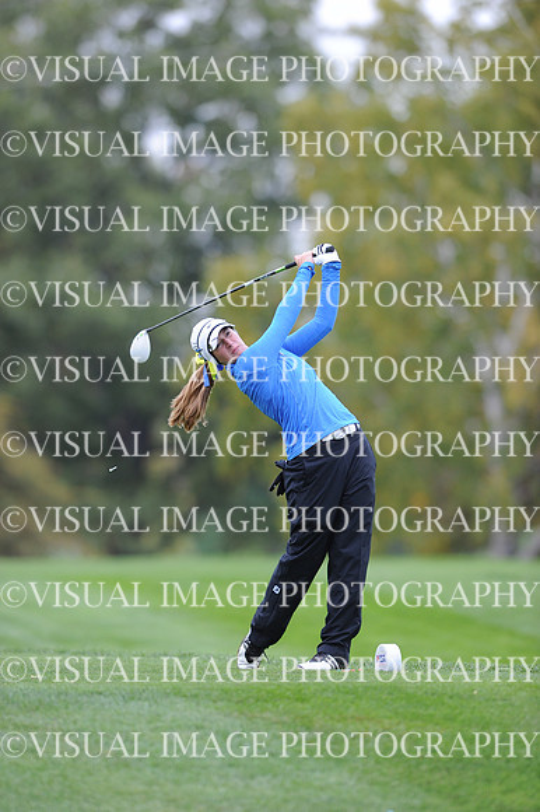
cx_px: 270
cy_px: 406
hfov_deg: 3.4
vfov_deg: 5.2
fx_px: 9010
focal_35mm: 400
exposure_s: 1/2000
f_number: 4
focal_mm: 400
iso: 800
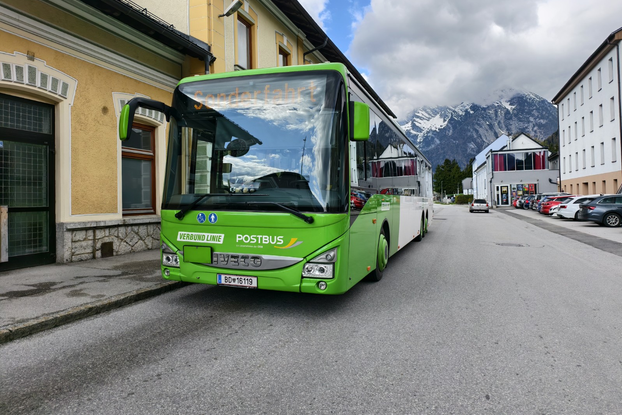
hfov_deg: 73.7
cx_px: 312
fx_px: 415
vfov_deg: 53.1
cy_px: 189
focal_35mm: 24
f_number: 1.57
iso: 72
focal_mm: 6.54
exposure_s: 1/2257
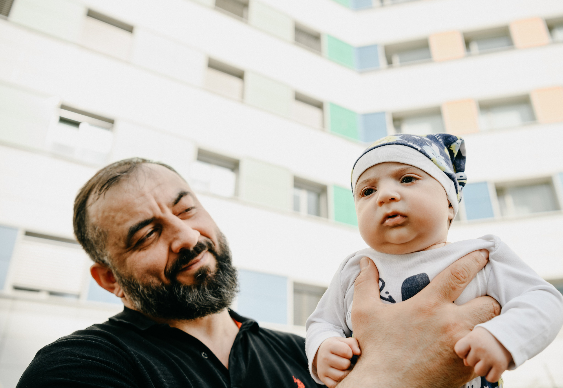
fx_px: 533
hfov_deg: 55.5
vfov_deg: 40.0
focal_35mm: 34
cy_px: 193
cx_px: 320
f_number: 3.5
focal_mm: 30
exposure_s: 1/400
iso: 64
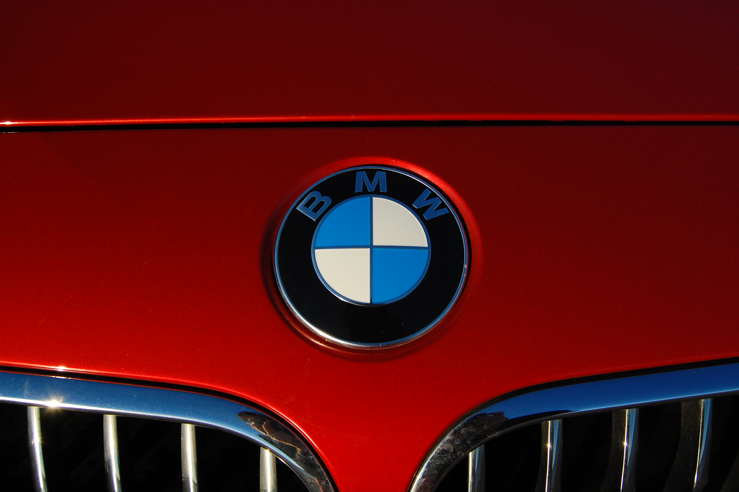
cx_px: 370
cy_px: 246
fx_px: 738
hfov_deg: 53.2
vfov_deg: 36.8
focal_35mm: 36
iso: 400
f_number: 11
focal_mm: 24
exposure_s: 1/500
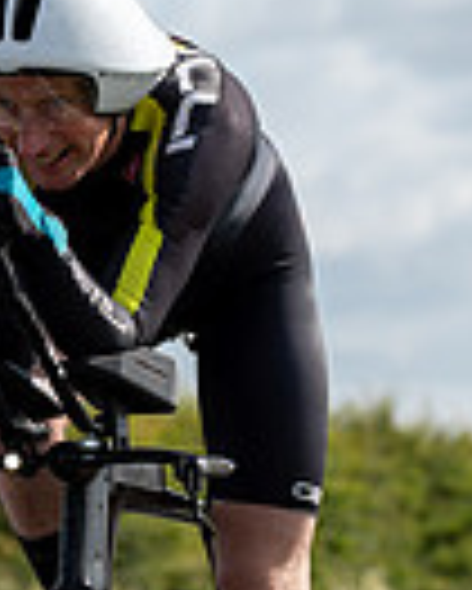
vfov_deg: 5.3
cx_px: 99
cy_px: 475
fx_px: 6366
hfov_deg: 4.2
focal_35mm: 365
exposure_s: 1/1000
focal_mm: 88
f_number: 4
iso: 100
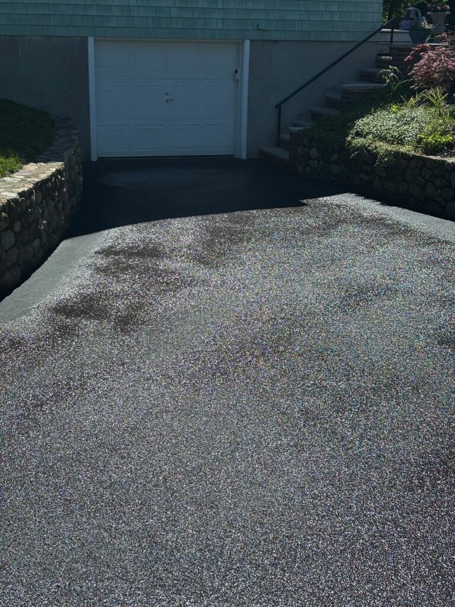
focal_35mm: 52
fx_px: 911
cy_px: 304
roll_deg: -2.1
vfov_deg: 36.8
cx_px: 228
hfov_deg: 28.0
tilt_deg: -18.5
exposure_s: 1/3937
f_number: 1.6
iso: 40
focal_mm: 5.96
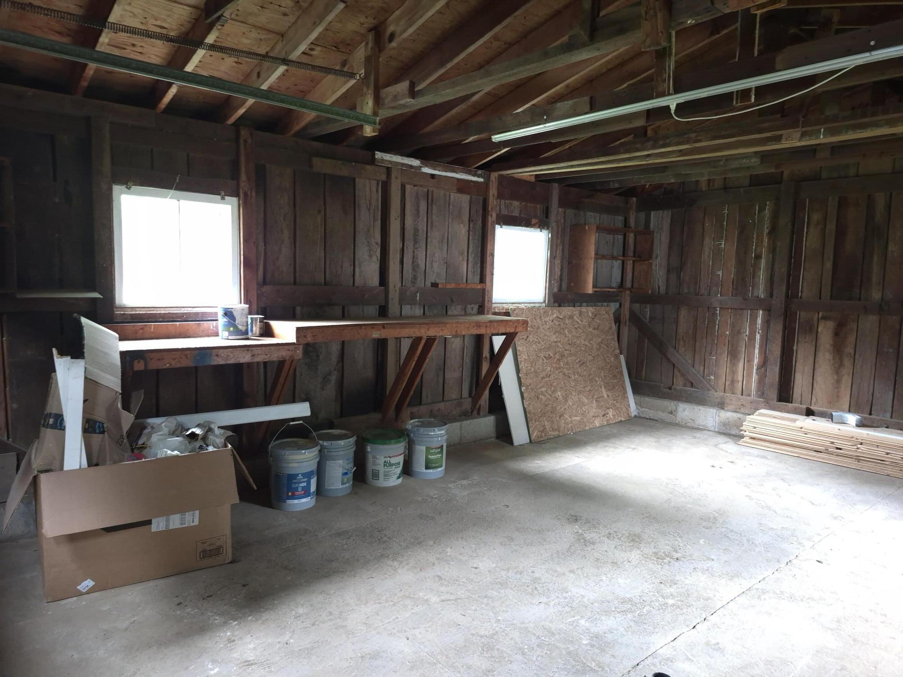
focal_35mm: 23
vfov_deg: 58.9
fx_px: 600
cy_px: 338
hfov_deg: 73.9
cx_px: 452
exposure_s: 1/24
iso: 320
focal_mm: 5.4
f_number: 1.8
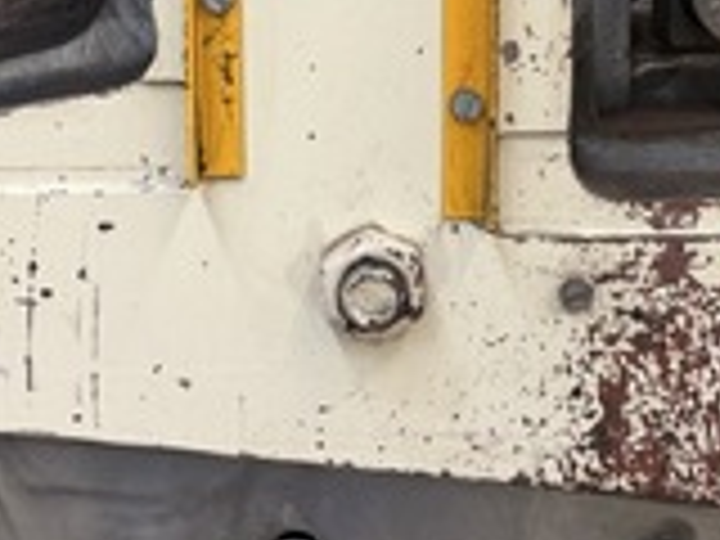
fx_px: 1560
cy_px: 47
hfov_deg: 26.0
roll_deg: +0.1
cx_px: 400
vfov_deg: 19.3
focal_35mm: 75
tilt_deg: -9.5
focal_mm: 6.76
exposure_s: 1/60
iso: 100
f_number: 1.78
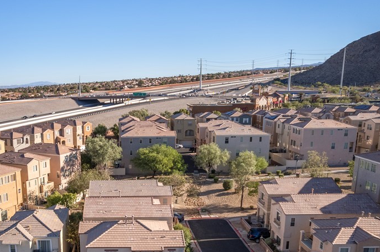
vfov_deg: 37.3
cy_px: 173
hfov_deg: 52.9
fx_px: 369
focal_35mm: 35
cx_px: 113
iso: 100
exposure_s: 1/25
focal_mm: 8.38
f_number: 2.8
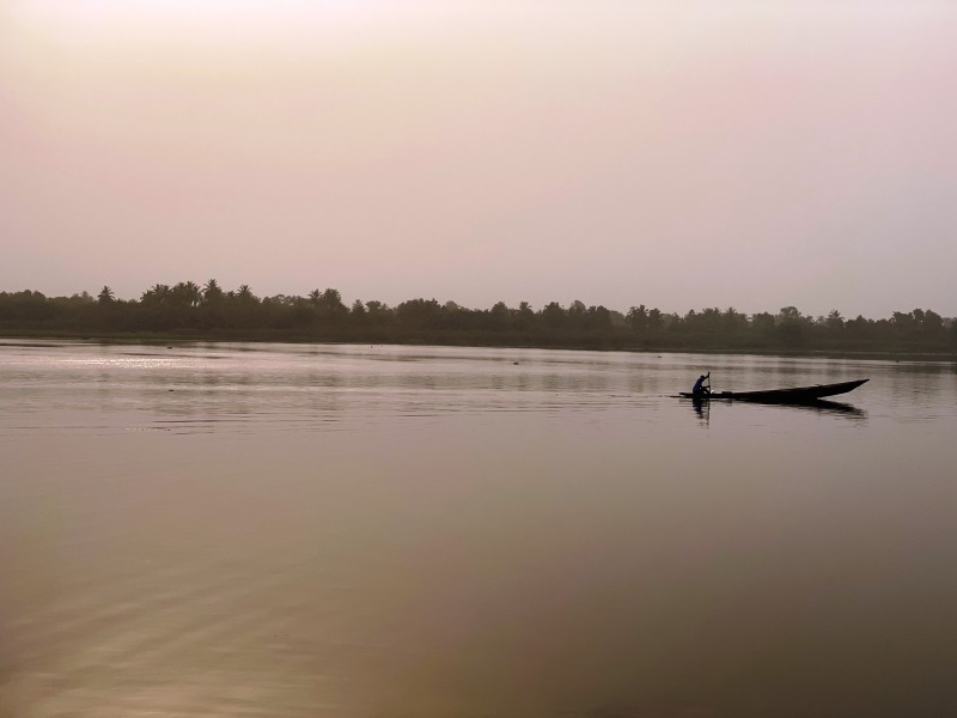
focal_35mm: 52
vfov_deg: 28.0
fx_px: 1438
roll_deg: -2.2
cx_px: 478
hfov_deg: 36.8
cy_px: 359
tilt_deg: -1.4
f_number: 2
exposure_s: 1/1597
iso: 20
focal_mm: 6
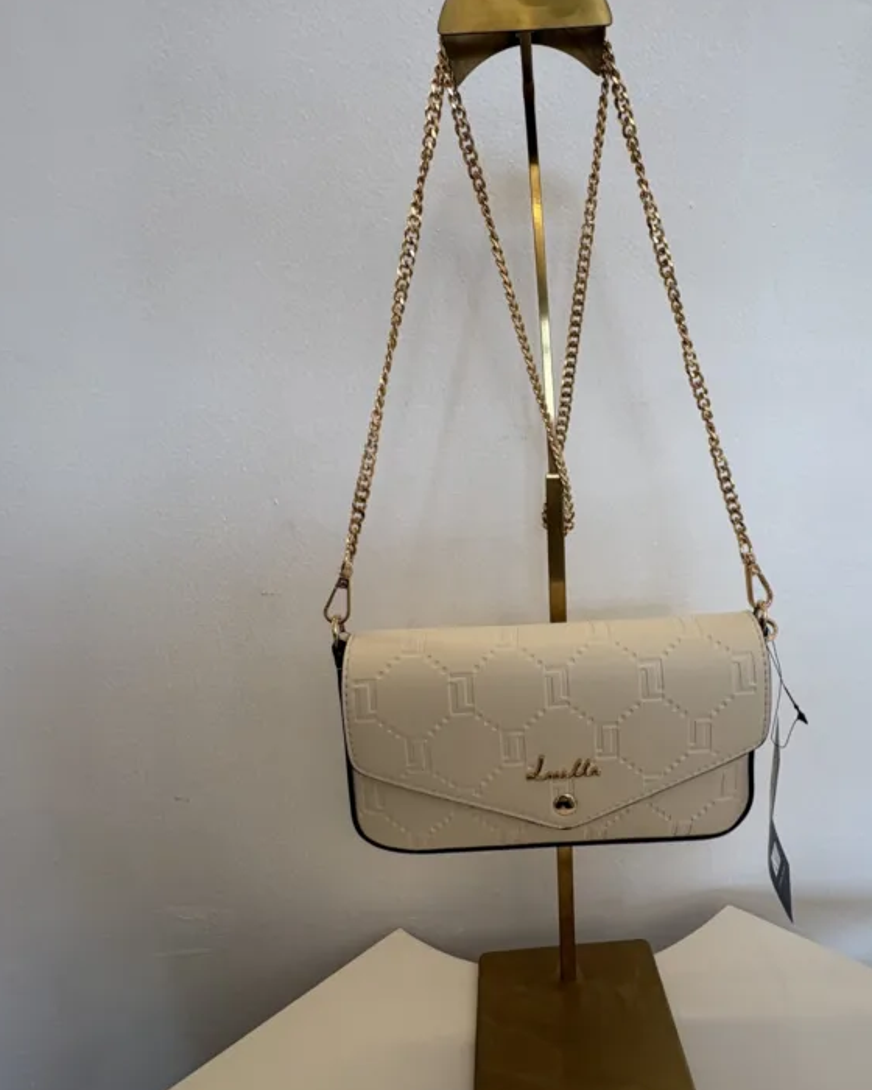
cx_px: 553
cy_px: 540
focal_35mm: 20
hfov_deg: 66.9
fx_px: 645
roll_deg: +0.2
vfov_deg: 80.4
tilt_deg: -6.8
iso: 40
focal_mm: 2.22
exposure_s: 1/100
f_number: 2.2
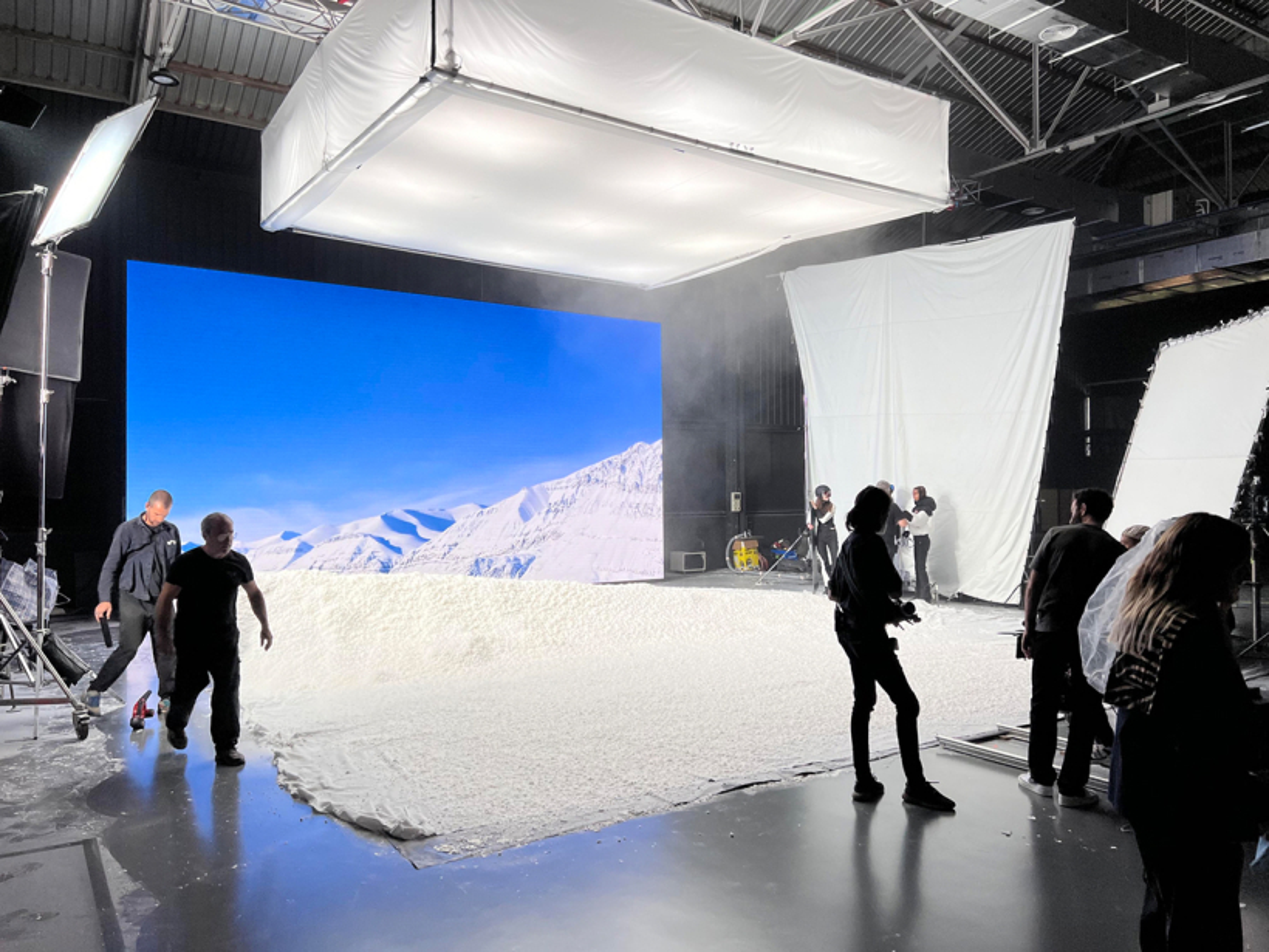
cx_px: 634
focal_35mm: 26
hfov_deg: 67.3
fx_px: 953
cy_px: 476
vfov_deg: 53.1
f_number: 1.5
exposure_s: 1/83
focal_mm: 5.7
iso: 64
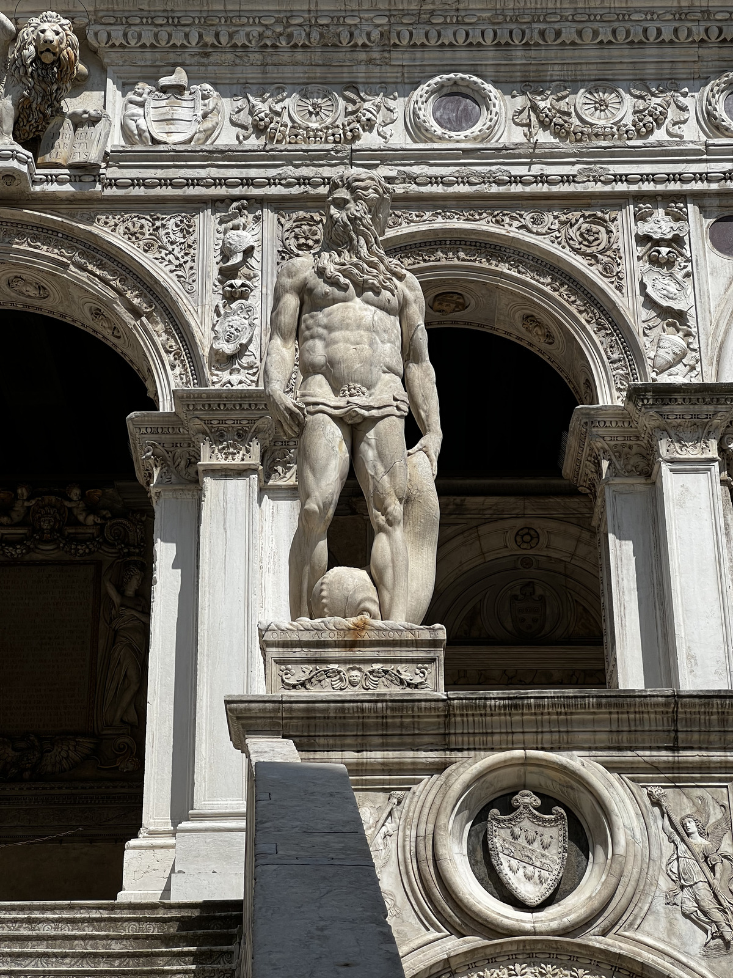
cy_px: 489
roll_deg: +0.5
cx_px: 366
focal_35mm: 77
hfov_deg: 19.1
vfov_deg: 25.3
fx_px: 2174
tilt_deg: +26.7
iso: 32
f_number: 2.8
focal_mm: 9
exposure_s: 1/1119
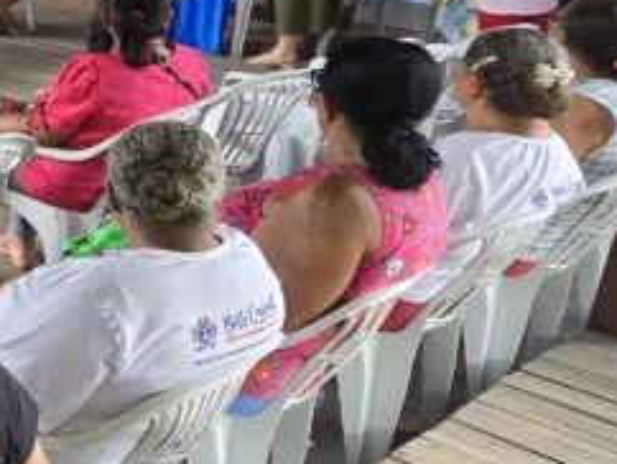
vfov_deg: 26.2
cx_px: -451
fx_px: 981
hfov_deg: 22.7
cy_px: 105
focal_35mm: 55
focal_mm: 2.2
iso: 64
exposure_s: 1/120
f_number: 2.2
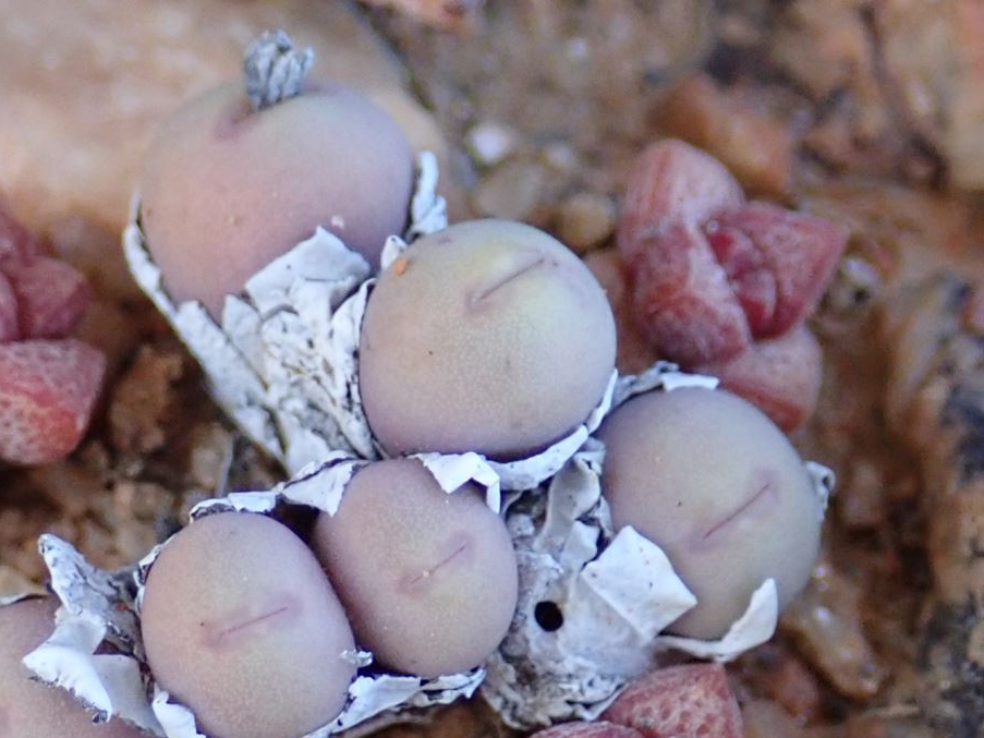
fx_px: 4093
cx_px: 283
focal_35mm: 144
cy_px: 573
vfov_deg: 10.3
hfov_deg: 13.7
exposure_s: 1/250
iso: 800
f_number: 3.8
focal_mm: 11.78
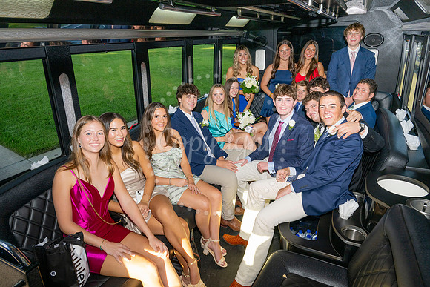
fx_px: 287
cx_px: 215
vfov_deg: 53.2
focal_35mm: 24
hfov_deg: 73.7
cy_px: 144
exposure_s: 1/100
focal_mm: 24
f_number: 7.1
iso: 400
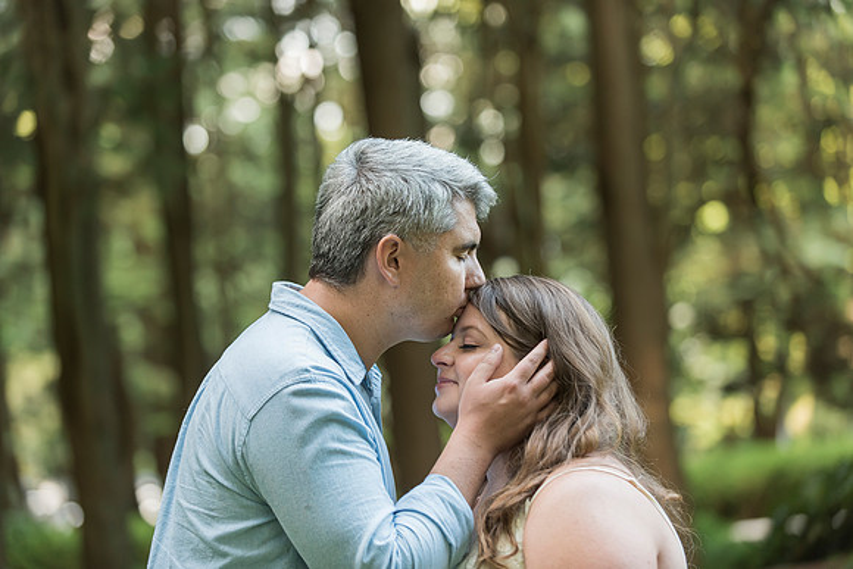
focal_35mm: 110
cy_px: 284
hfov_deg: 18.6
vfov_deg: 12.5
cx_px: 426
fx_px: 2607
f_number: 2.8
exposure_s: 1/200
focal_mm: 110
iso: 800
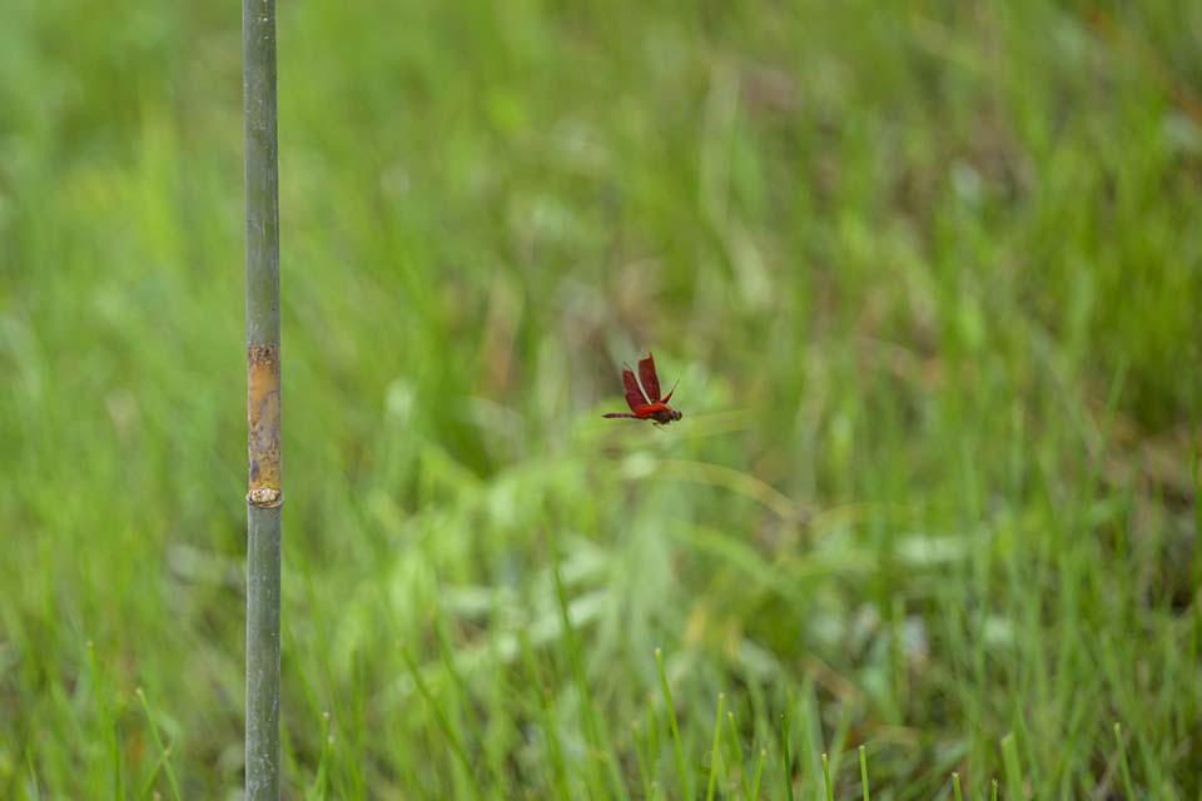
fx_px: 6677
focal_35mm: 200
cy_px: 400
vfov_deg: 6.9
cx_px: 601
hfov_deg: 10.3
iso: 220
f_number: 2.8
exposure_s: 1/4000
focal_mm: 200
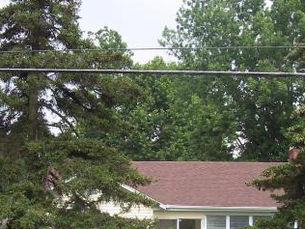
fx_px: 599
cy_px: 209
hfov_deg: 28.5
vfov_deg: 21.1
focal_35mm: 68
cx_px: 178
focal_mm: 5.6
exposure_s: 1/125
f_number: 5.6
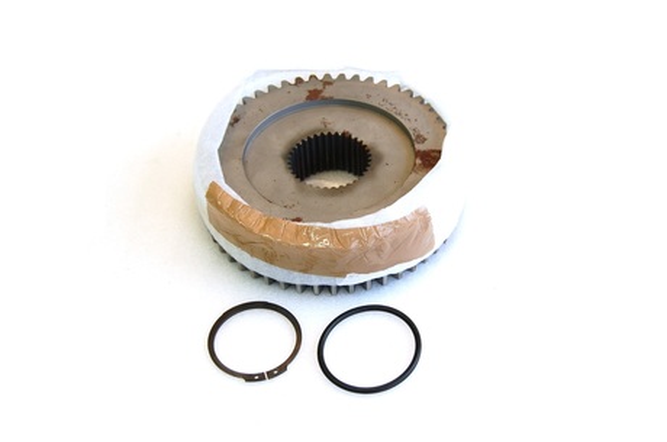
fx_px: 860
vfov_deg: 28.8
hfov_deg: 42.4
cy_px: 221
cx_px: 334
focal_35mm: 46
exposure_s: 1/100
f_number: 5
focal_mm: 31
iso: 400
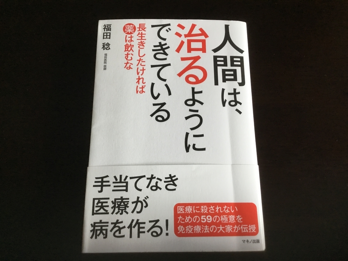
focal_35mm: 31
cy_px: 130
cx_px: 174
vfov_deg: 45.4
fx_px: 312
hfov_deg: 58.4
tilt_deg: -74.0
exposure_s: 1/30
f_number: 2.4
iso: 100
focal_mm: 3.3
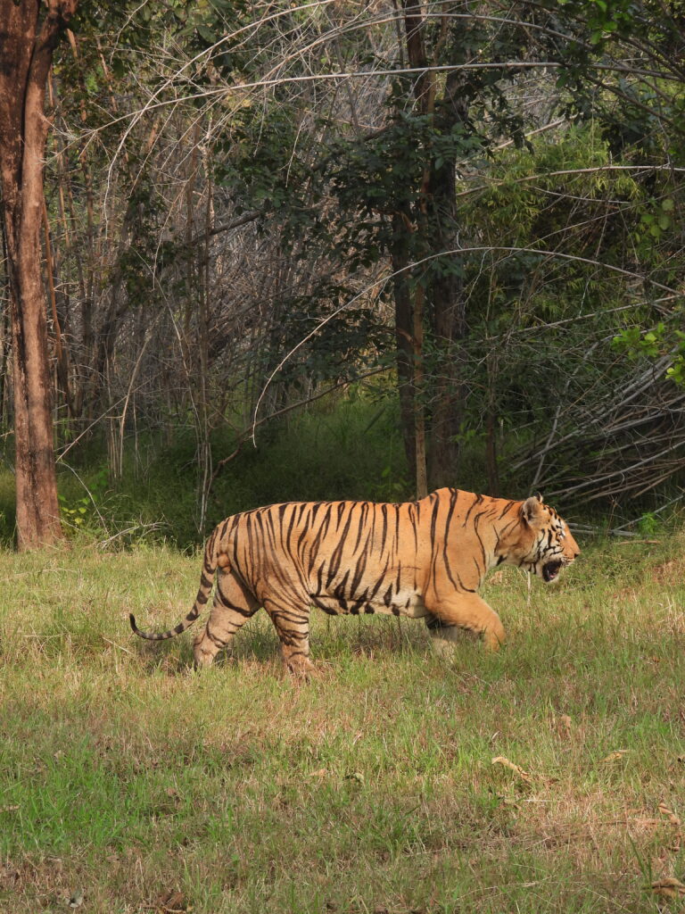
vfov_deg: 15.8
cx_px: 342
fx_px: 3298
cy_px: 457
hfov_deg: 11.9
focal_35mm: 125
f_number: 4
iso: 100
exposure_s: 1/200
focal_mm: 22.3
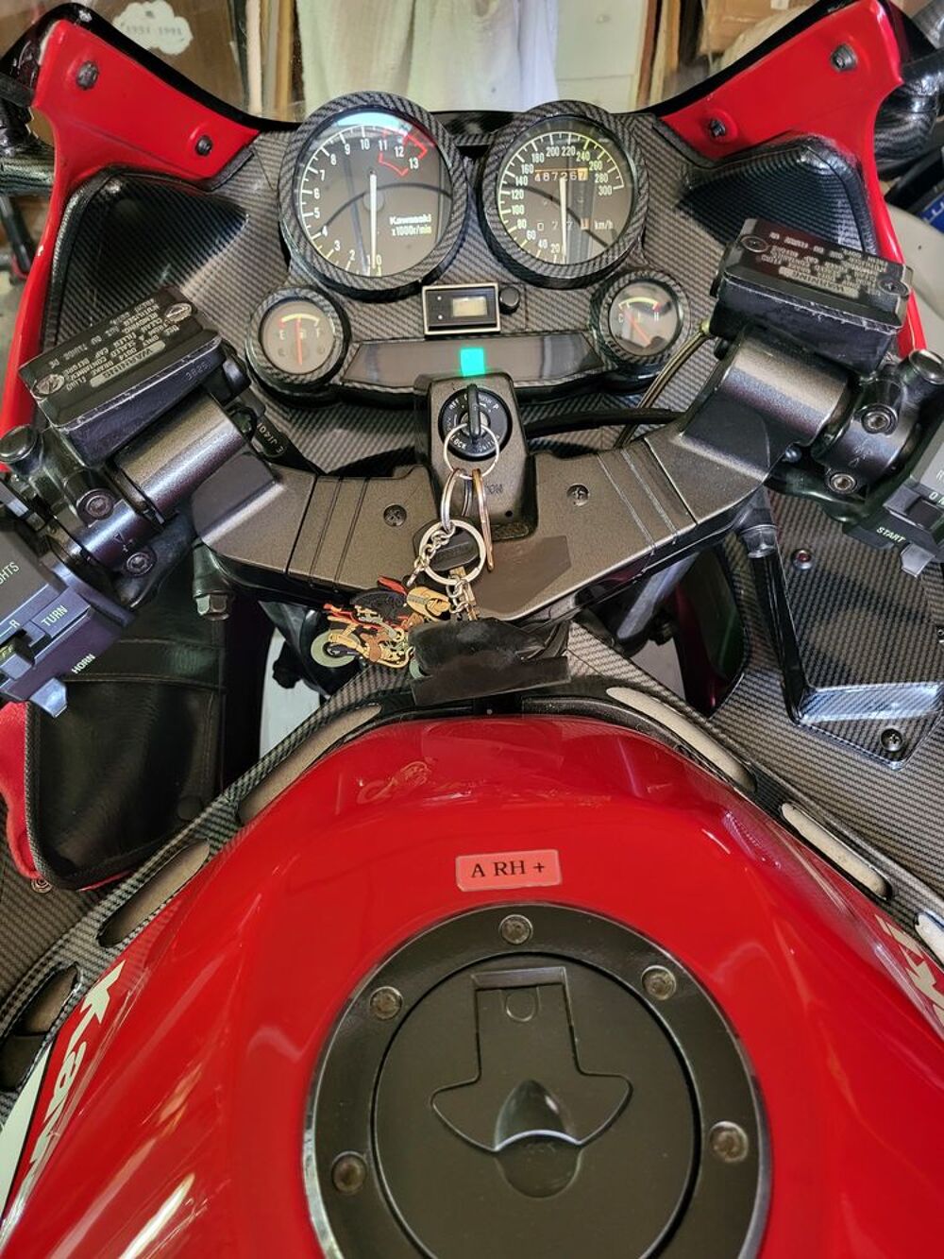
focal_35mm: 26
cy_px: 630
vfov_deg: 67.3
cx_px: 472
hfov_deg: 53.1
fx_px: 945
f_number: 1.8
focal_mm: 5.4
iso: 640
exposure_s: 1/25
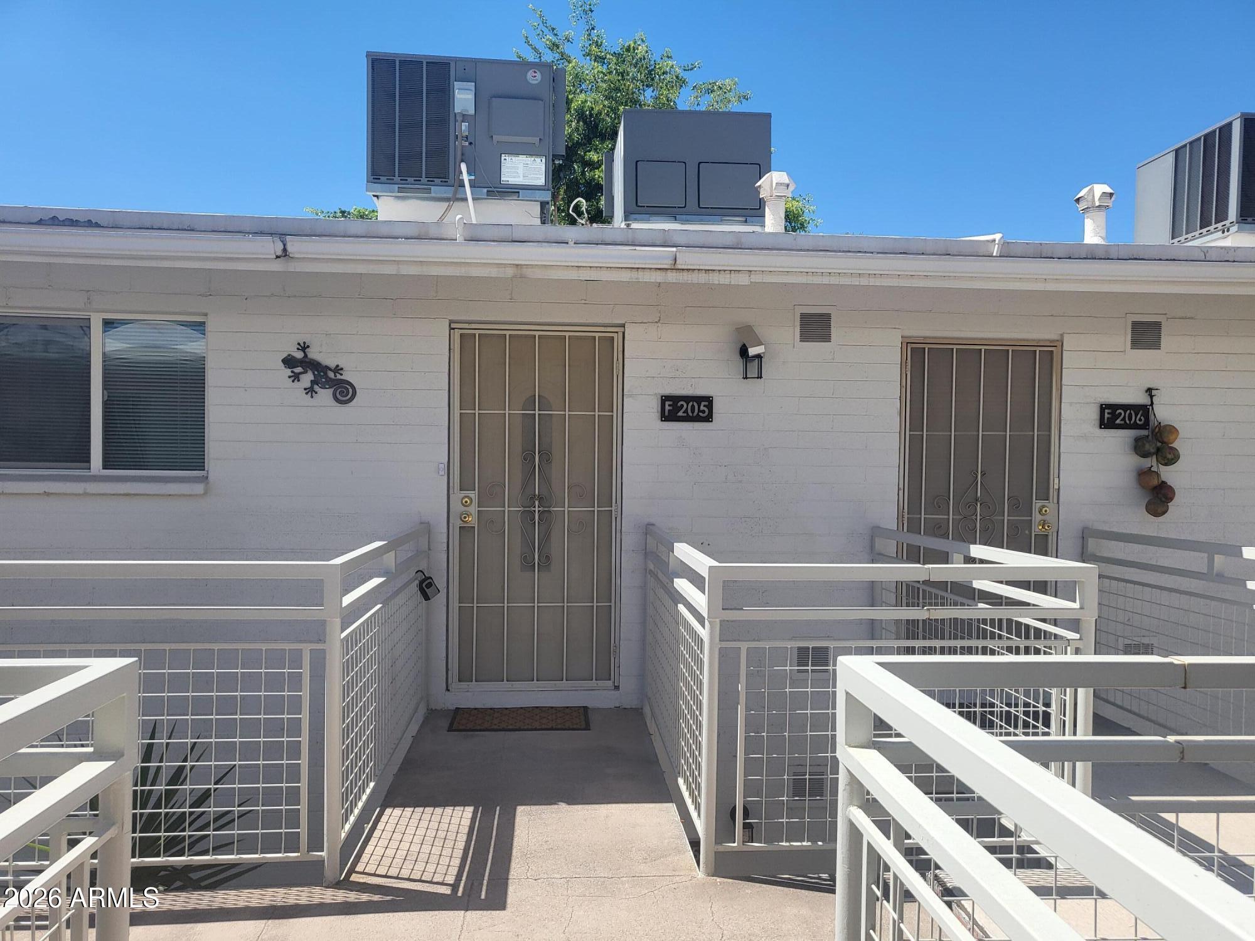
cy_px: 470
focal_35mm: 26
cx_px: 628
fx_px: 943
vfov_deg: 53.1
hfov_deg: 67.3
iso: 50
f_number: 1.8
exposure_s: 1/2289
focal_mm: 4.25
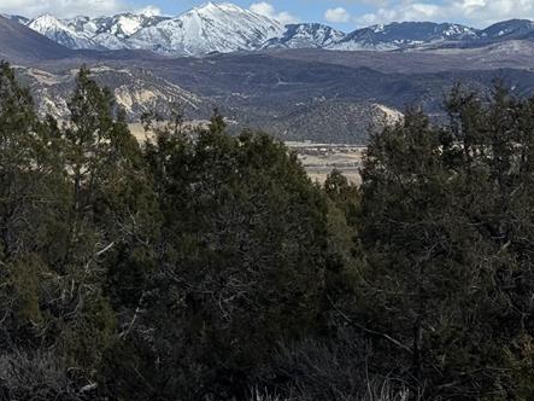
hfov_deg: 17.2
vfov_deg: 13.2
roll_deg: -1.5
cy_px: 0
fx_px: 1712
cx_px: -40
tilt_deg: +5.2
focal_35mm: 111
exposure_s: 1/7874
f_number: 1.78
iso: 80
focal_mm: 6.76
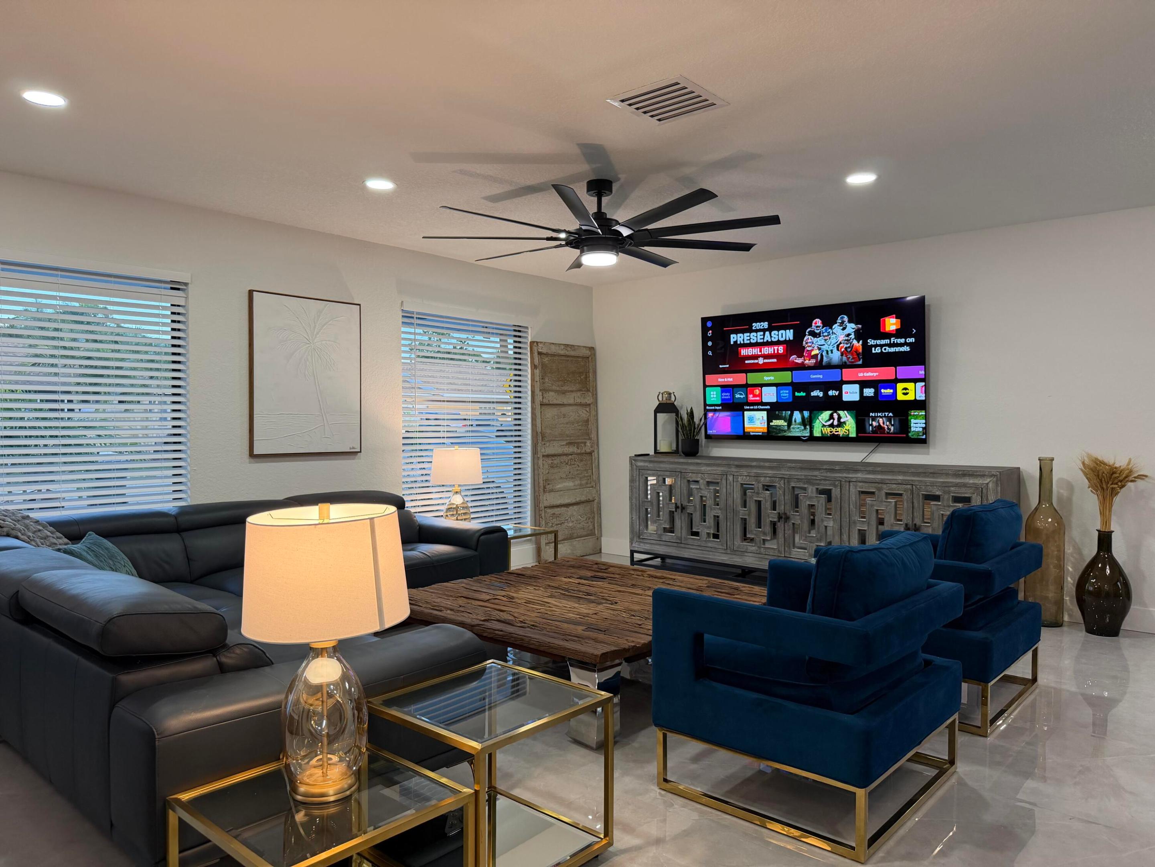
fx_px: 801
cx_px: 578
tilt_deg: -1.7
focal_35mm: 24
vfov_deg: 56.8
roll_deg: +0.3
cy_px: 434
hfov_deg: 71.6
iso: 200
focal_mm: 6.76
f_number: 1.78
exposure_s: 1/120
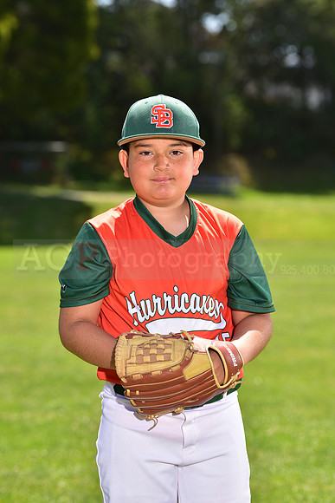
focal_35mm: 155
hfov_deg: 8.9
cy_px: 252
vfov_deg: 13.2
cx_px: 168
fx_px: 2162
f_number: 5.6
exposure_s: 1/200
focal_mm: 155
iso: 80
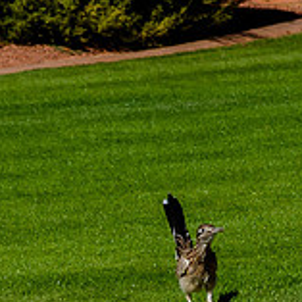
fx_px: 7886
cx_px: 480
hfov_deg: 2.2
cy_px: 356
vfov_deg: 2.2
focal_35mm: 799
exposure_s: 1/2500
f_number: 6.3
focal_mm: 120
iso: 400
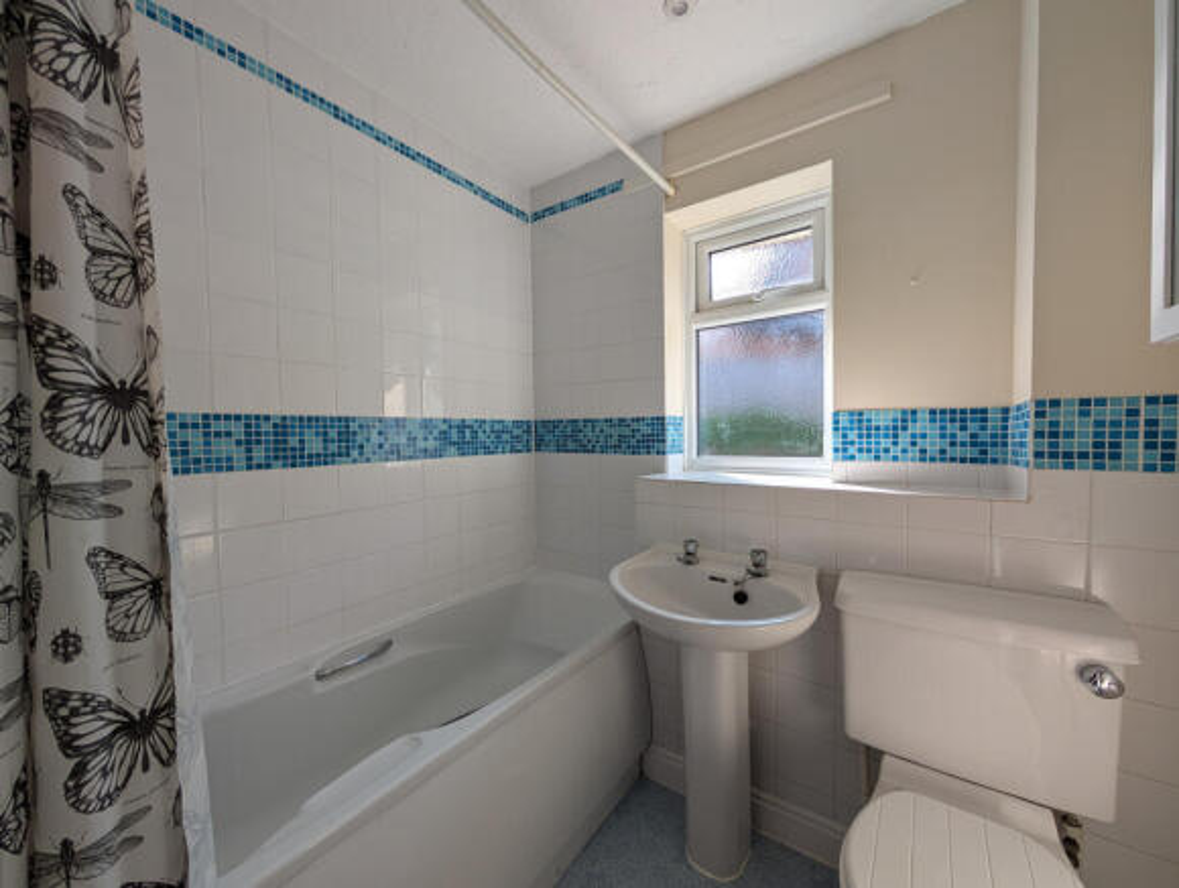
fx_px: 409
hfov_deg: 110.4
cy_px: 444
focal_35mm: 12
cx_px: 590
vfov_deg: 94.7
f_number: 1.7
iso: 56
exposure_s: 1/537
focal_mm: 2.02
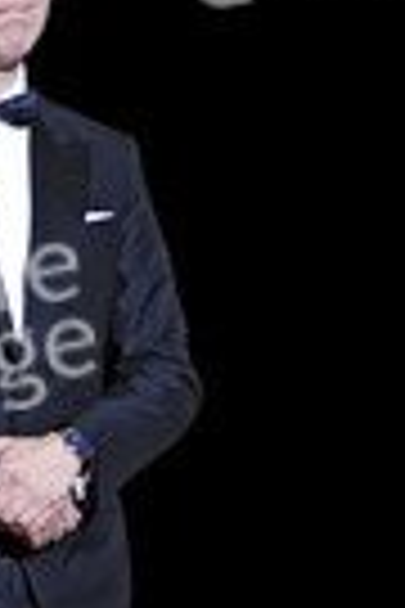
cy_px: 576
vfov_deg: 8.2
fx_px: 4202
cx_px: -4
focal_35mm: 249
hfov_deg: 5.5
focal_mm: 56
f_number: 1.2
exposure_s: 1/500
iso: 1000
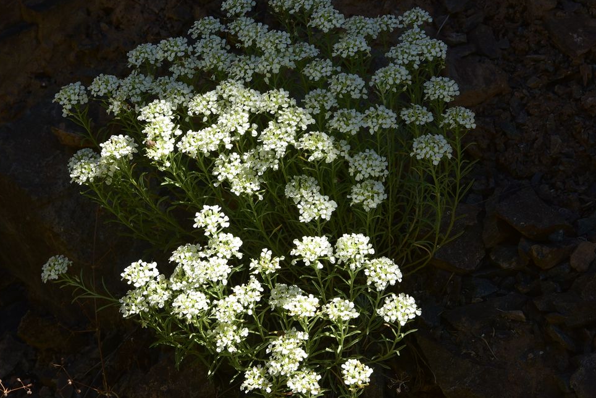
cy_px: 213
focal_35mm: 97
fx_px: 1606
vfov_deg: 14.1
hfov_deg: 21.0
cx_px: 294
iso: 160
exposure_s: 1/100
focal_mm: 72
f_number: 18
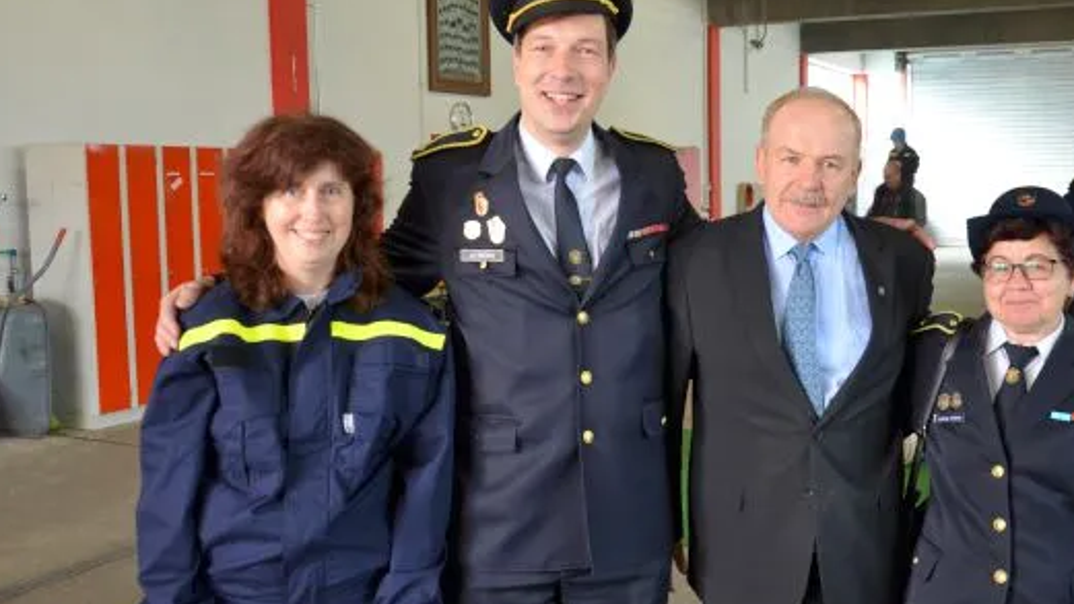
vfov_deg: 27.7
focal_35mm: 43
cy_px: 311
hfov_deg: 47.0
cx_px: 653
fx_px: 1224
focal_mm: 22
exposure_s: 1/40
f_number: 3.8
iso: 800
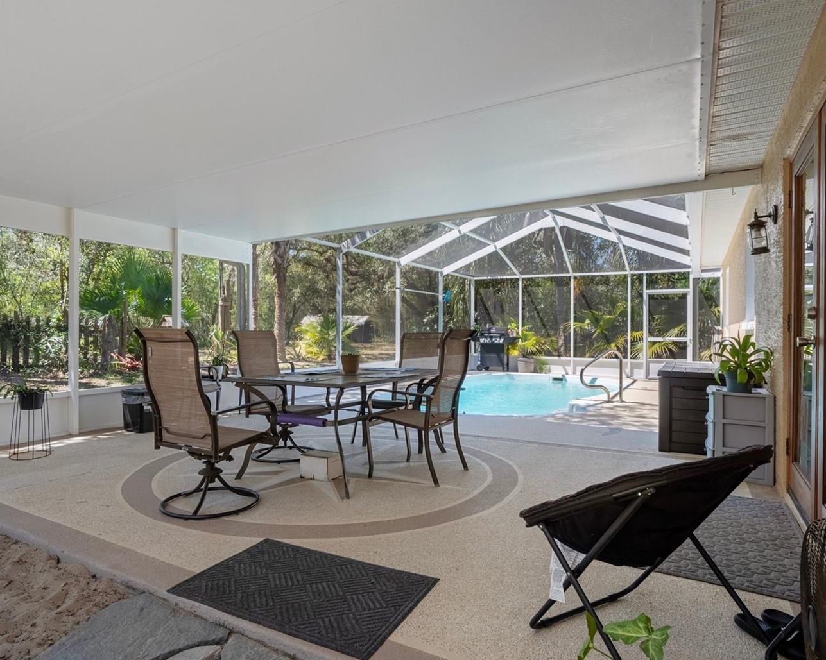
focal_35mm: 21
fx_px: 513
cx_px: 374
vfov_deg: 65.5
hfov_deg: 77.5
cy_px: 332
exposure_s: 1/800
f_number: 8
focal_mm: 18
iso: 400
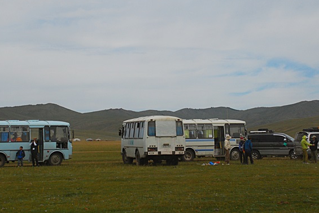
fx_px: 754
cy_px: 90
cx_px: 158
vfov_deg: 16.1
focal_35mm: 85
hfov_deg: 23.9
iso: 400
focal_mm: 40
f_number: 6.3
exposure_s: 1/2000
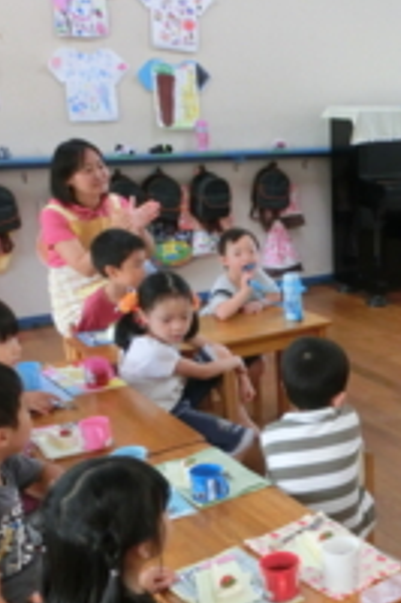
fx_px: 837
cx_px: 476
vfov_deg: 39.4
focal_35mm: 50
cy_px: 377
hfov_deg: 24.5
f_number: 3
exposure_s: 1/125
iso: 320
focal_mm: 4.24
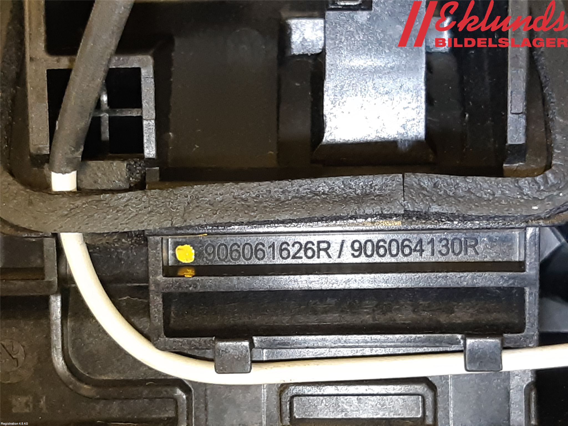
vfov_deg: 53.1
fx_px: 427
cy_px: 213
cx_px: 284
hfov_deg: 67.3
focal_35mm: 26
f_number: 1.7
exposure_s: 1/50
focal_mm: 3.93
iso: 160
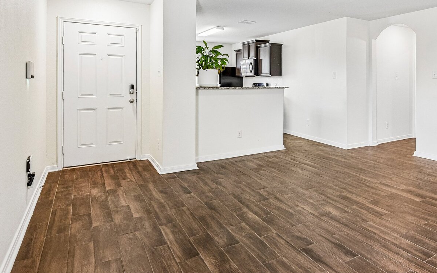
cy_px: 81
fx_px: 298
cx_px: 288
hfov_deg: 70.6
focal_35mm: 25
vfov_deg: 48.1
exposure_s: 1/20
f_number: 8
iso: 1600
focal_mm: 18
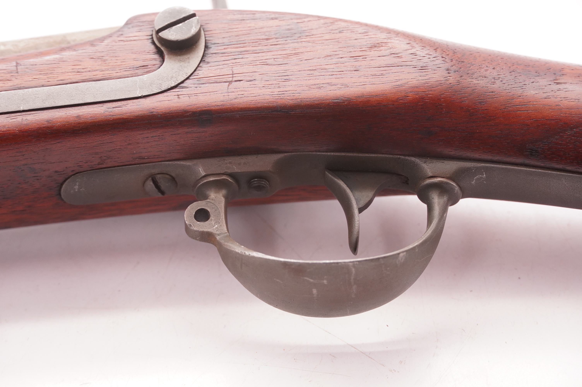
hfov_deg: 19.5
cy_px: 194
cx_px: 291
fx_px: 1696
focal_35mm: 105
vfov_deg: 13.0
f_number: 5.6
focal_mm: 70
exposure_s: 1/125
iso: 1000
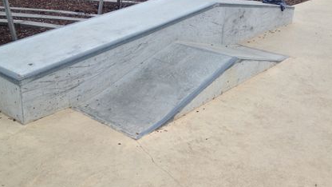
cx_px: 174
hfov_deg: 46.4
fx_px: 387
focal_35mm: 44
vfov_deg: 27.1
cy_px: 85
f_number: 2.4
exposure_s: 1/241
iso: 50
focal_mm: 4.28
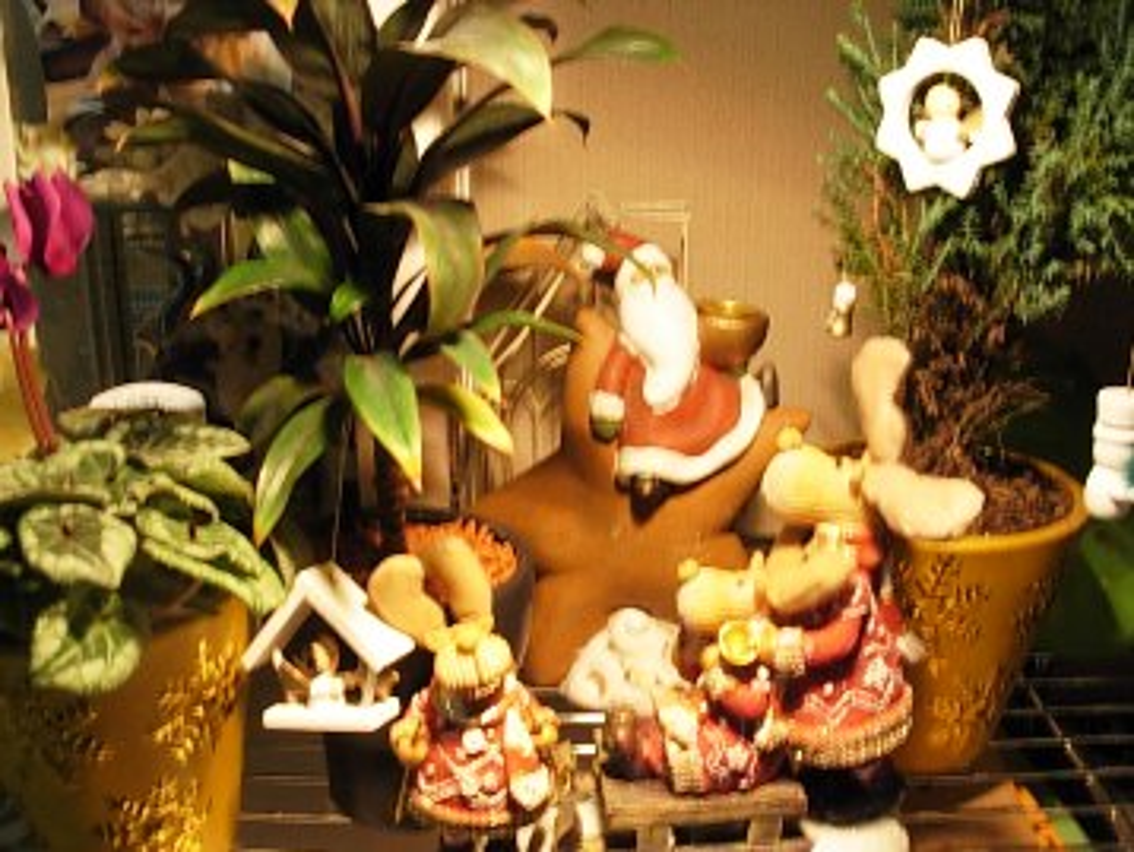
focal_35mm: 38
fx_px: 1246
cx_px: 567
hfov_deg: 48.9
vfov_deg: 37.8
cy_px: 426
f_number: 4.9
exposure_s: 1/12.3
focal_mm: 6.3
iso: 200
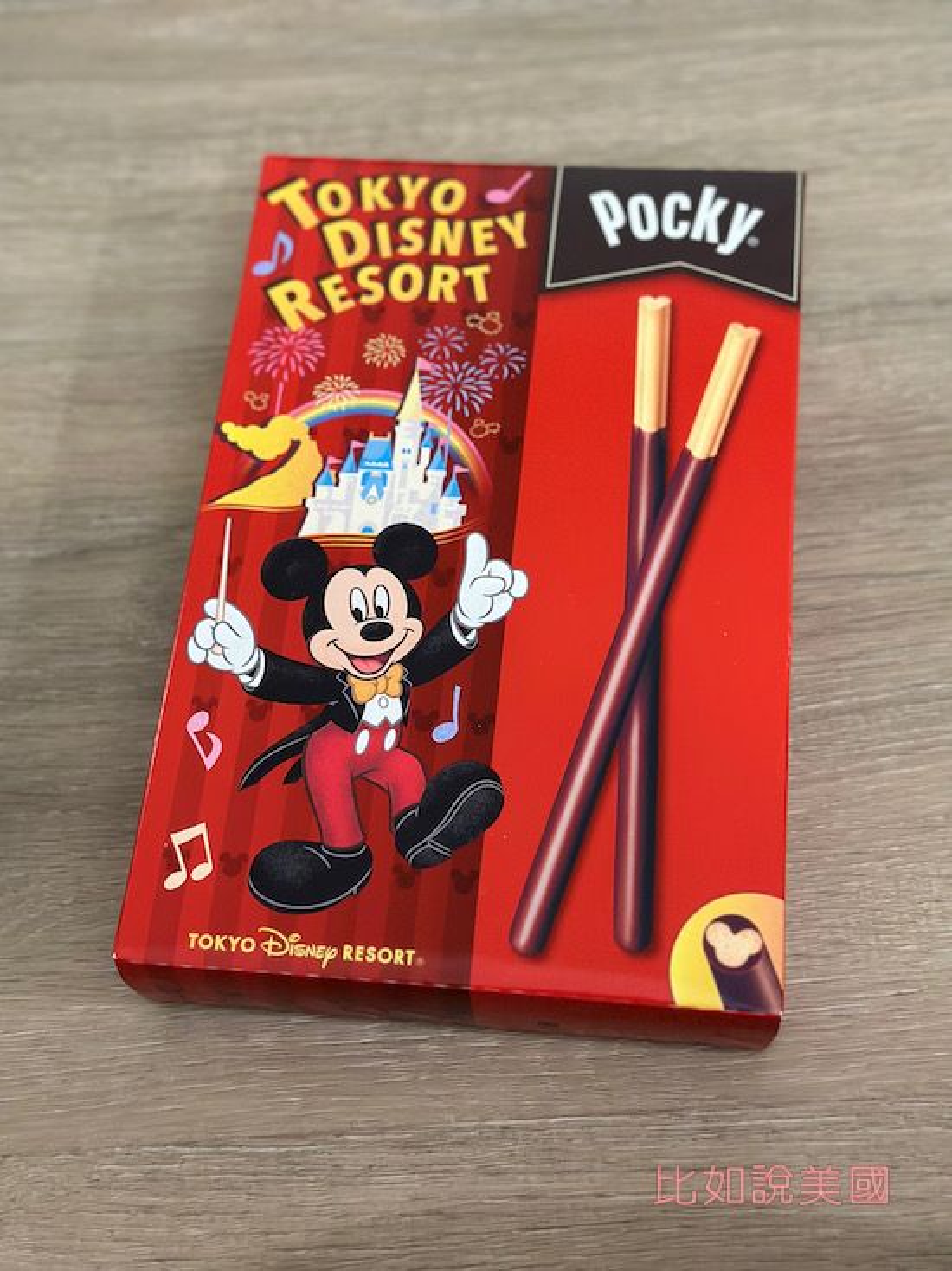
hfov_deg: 30.2
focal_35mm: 48
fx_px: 1761
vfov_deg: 39.7
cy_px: 636
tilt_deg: -63.5
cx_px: 476
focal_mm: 6.86
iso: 640
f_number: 1.78
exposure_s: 1/40
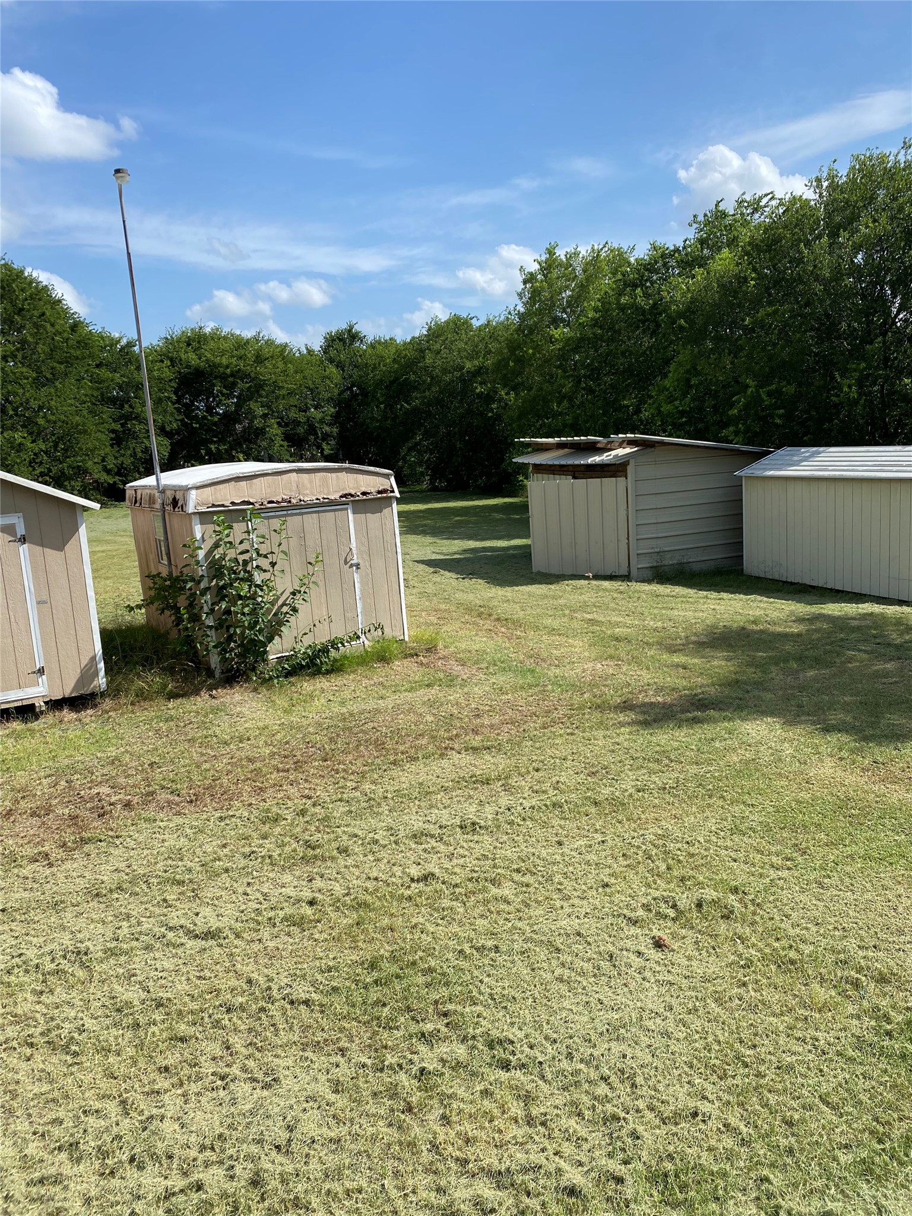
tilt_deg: -6.6
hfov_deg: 53.1
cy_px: 608
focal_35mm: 26
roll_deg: +2.3
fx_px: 913
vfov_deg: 67.3
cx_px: 456
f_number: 1.8
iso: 32
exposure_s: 1/2817
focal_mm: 4.25
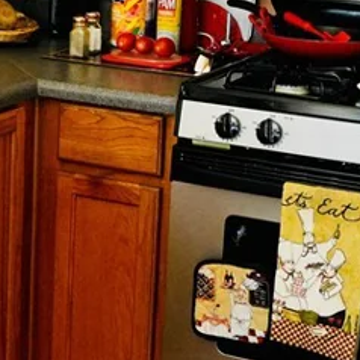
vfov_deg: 16.0
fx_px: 1277
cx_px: 0
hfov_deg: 15.7
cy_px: 92
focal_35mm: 109
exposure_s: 1/160
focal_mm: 19.8
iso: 3200
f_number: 2.8
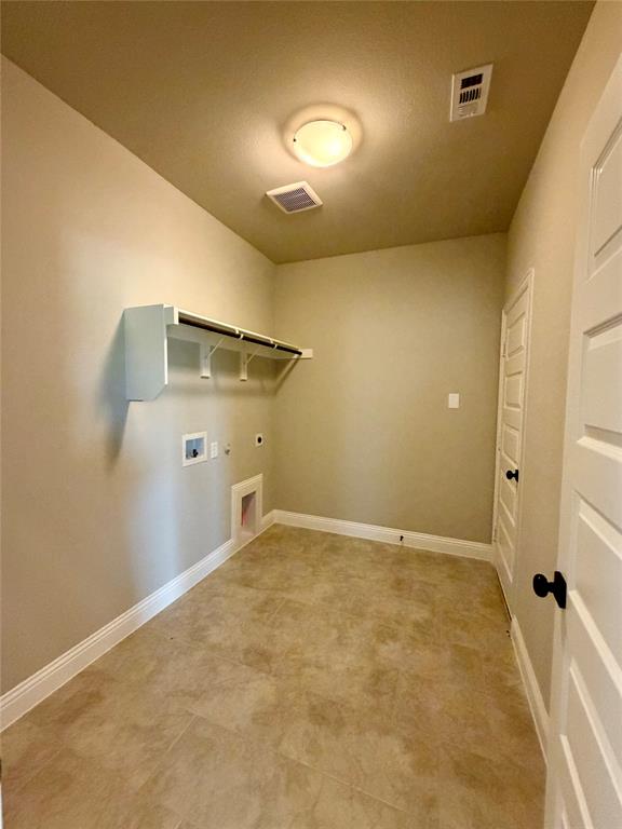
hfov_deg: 85.7
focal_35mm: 14
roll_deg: -0.9
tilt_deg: -4.2
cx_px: 311
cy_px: 414
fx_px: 335
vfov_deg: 102.1
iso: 500
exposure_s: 1/60
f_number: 2.2
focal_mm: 2.22
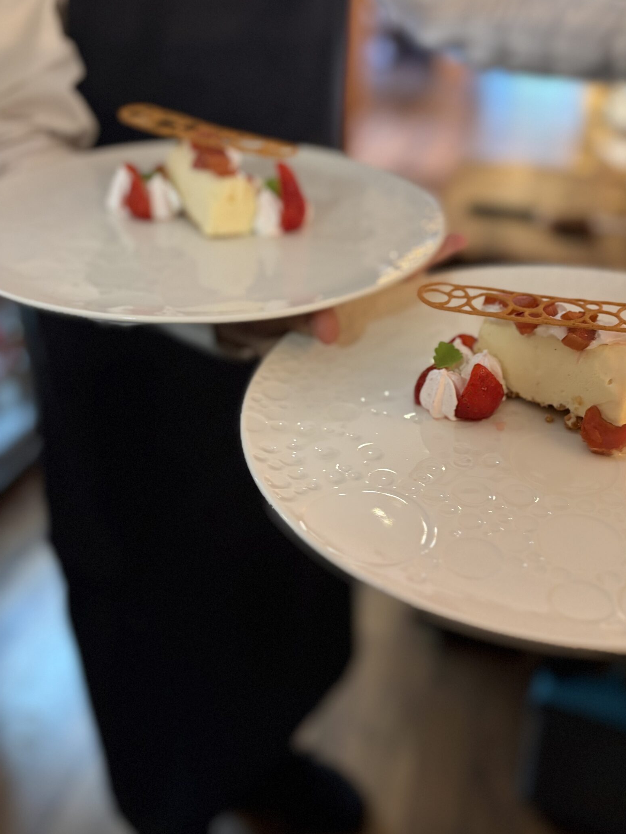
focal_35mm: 32
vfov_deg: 56.7
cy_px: 368
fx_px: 772
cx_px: 380
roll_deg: -2.8
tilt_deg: -30.0
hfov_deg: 43.9
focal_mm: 5.96
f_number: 1.6
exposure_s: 1/33
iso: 500
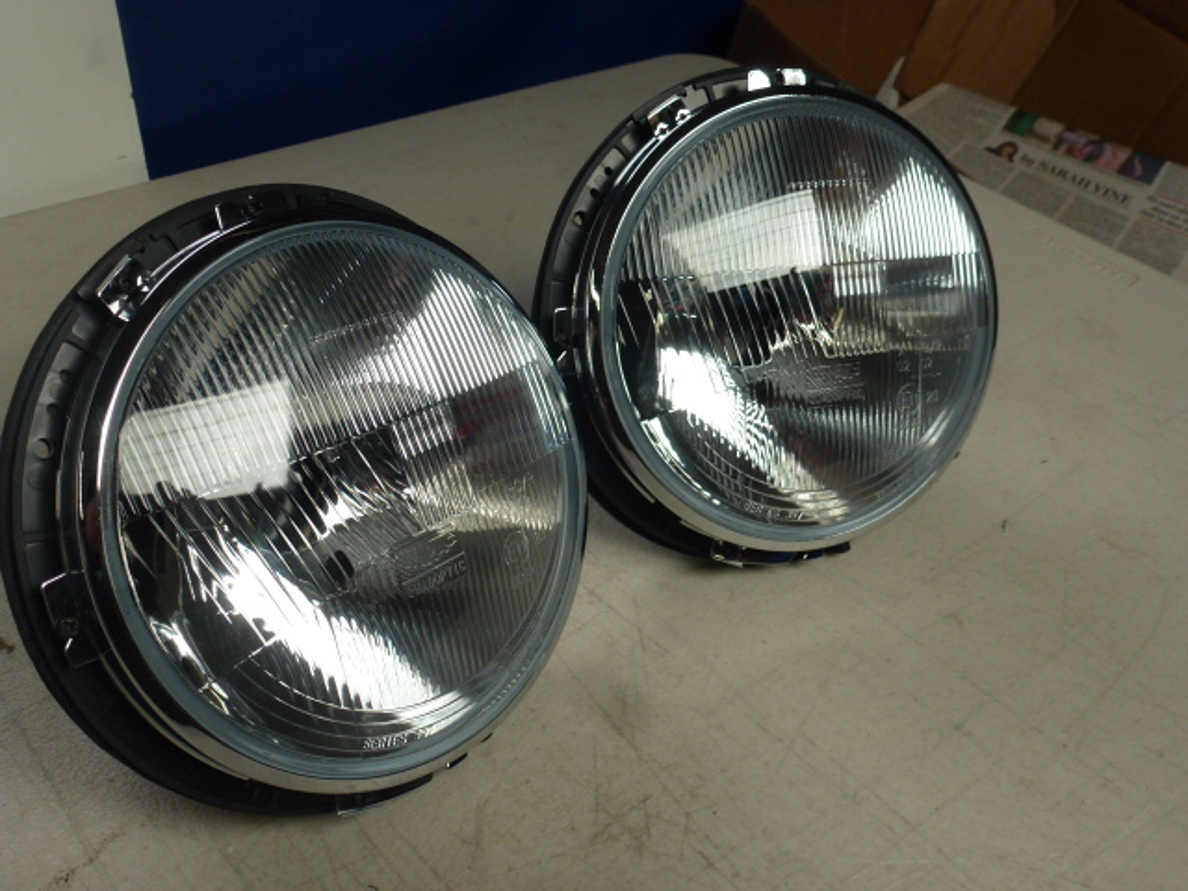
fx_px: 1133
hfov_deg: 55.4
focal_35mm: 33
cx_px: 594
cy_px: 446
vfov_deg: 42.9
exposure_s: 1/100
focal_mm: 5.9
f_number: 3.6
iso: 100
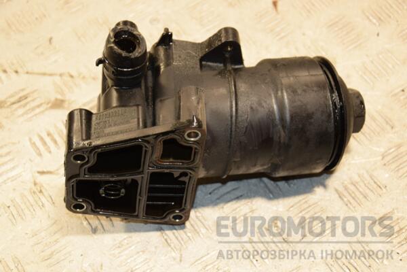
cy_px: 136
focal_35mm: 75
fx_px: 848
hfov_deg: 27.0
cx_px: 204
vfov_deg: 18.2
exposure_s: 1/125
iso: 800
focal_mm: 50
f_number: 5
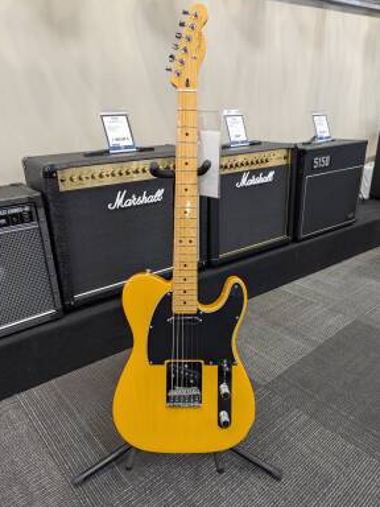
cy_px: 252
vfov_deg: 69.4
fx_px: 366
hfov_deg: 54.9
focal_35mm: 25
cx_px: 184
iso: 71
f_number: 1.85
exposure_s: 1/30
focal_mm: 6.81
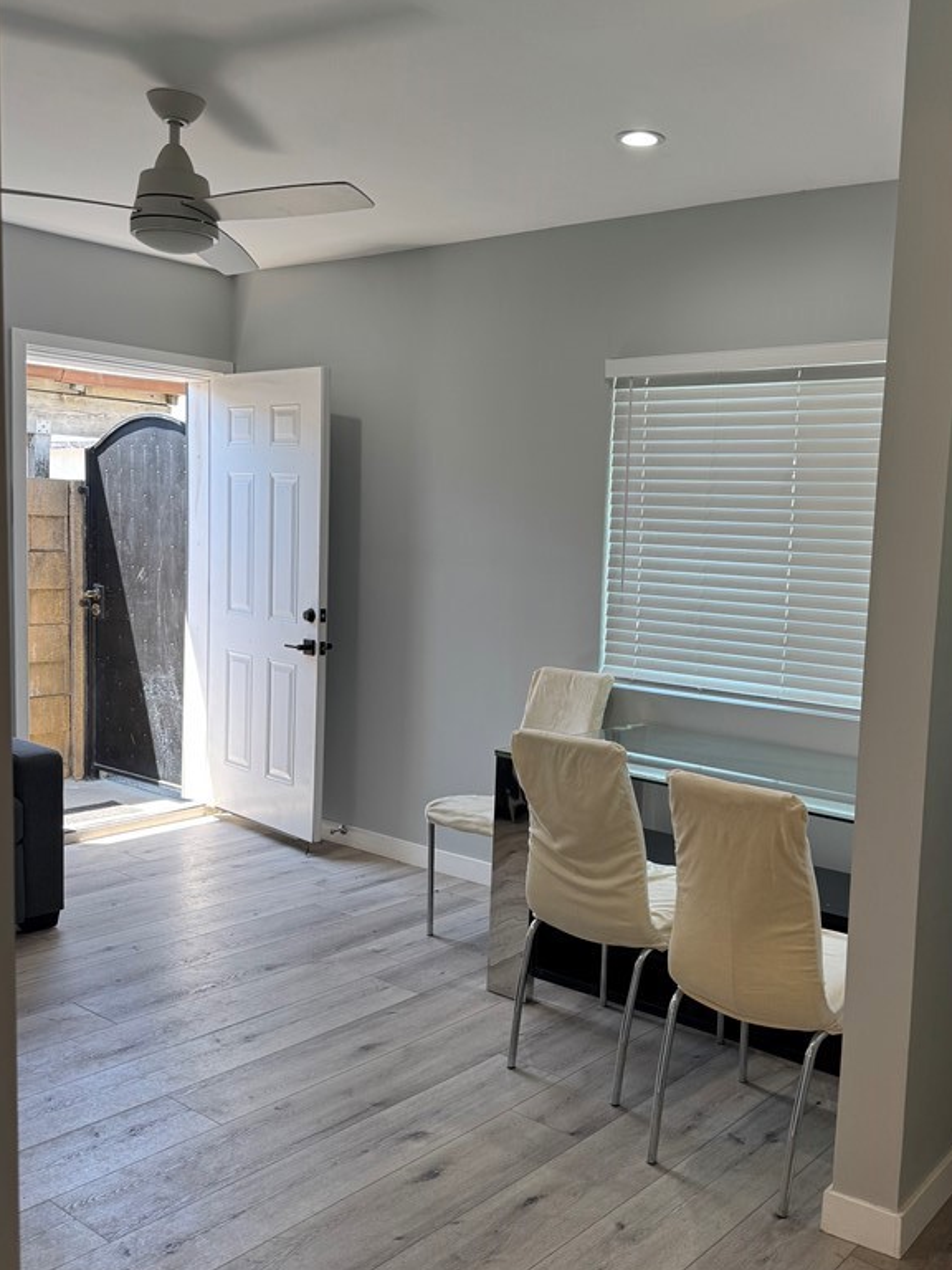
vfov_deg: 56.8
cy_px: 652
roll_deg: -2.5
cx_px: 605
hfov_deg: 43.7
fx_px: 1173
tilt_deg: -6.5
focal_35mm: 32
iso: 80
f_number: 1.78
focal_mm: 6.76
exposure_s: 1/120
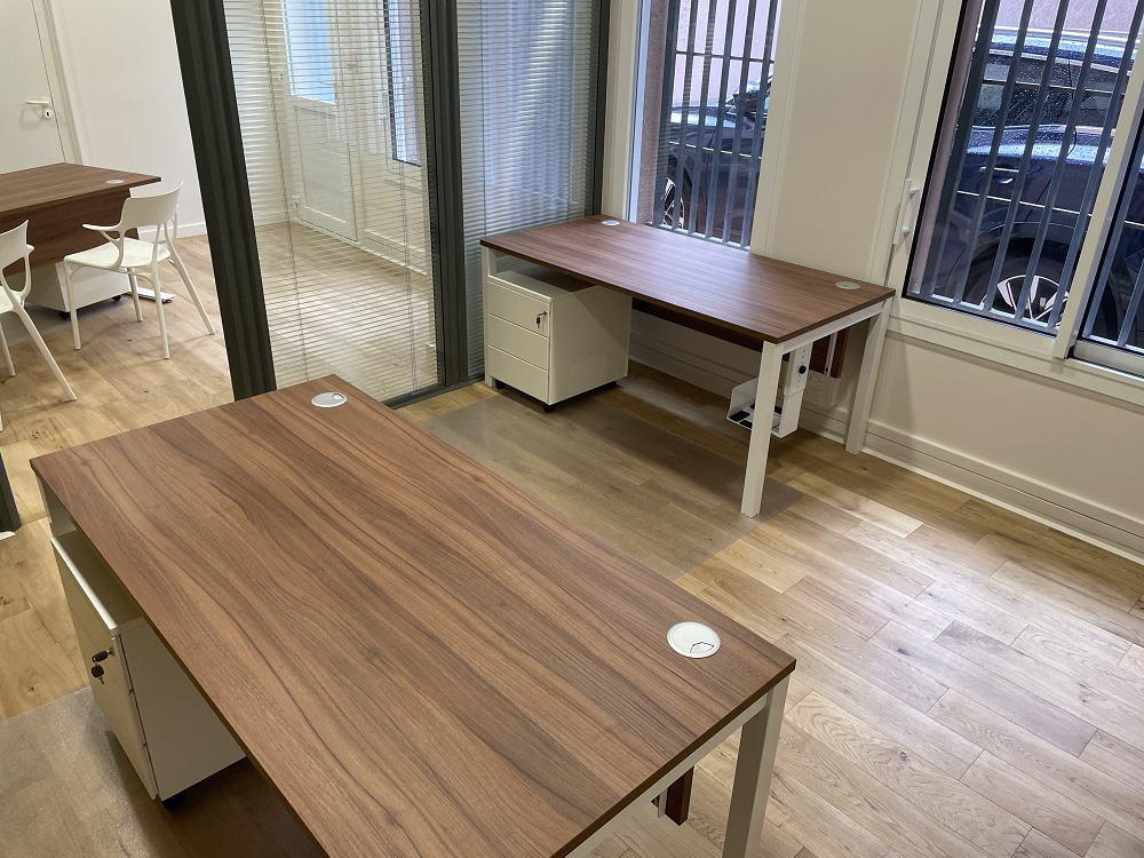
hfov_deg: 67.3
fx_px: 859
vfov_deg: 53.1
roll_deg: -1.3
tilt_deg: -27.6
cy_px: 429
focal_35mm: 26
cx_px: 572
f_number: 1.6
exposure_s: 1/100
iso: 100
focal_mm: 4.2
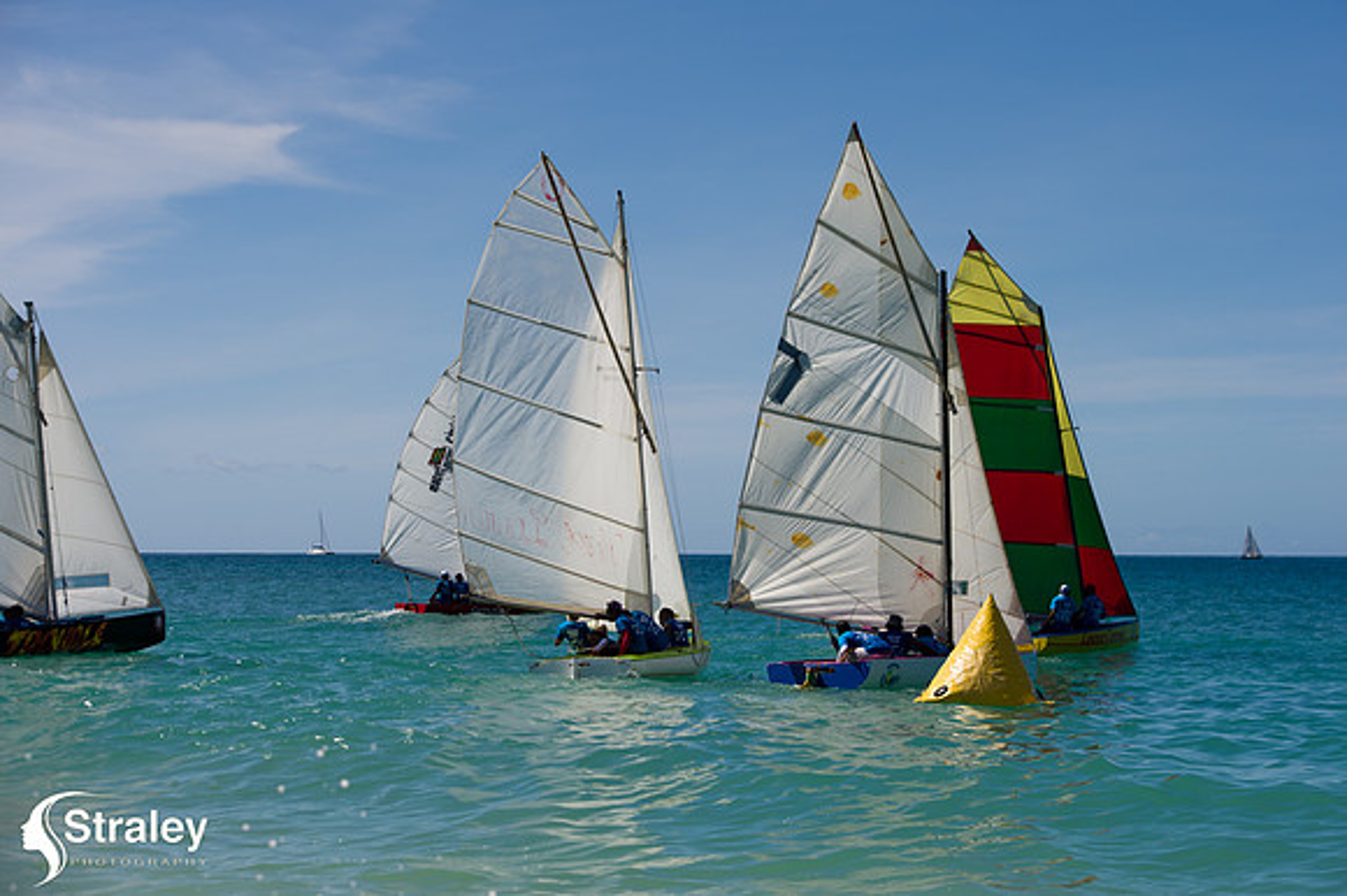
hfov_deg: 22.2
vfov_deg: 14.8
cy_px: 448
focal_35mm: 92
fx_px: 3440
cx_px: 674
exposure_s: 1/1000
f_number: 8
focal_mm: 92
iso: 100
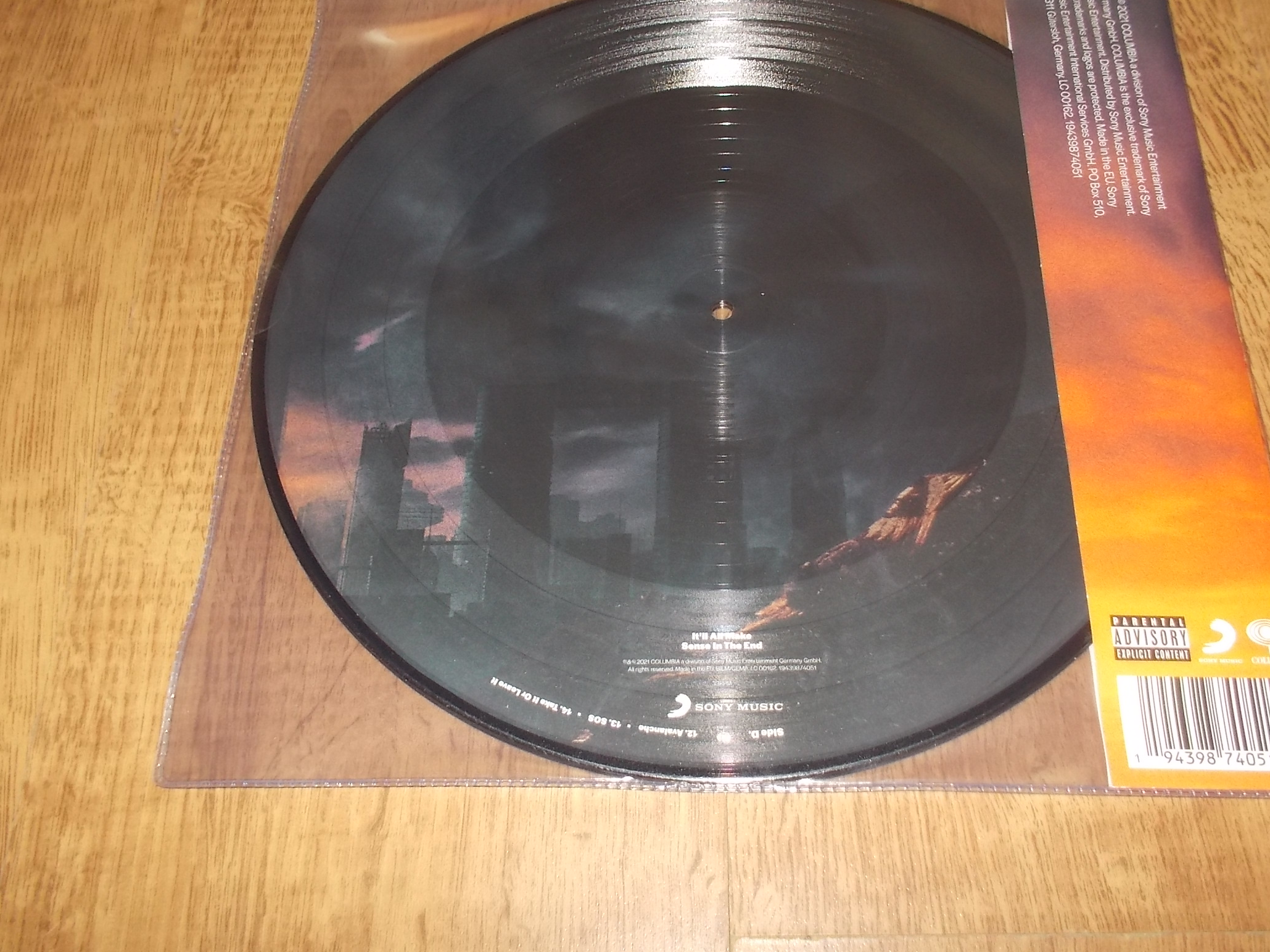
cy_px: 432
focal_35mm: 32
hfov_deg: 56.7
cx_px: 695
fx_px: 1174
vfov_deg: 44.1
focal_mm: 4.1
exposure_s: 1/30
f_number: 3.3
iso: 200
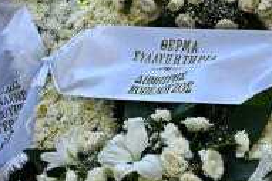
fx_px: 627
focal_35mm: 83
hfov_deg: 24.3
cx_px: 85
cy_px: -37
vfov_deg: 15.8
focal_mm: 24
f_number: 5.6
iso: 100
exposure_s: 1/250
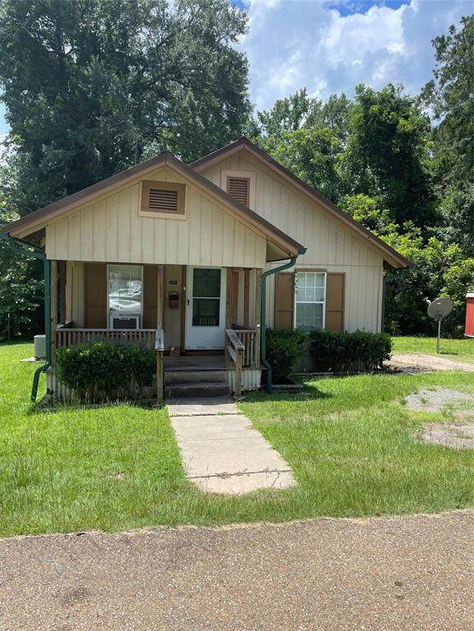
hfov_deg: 53.1
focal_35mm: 26
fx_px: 475
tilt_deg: -2.9
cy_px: 316
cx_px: 237
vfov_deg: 67.3
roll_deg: -0.7
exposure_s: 1/3257
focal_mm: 5.1
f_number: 1.6
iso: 50
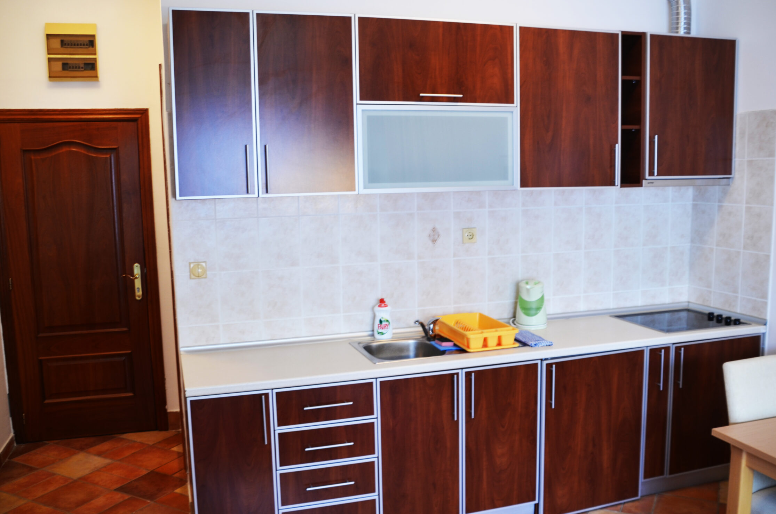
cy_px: 262
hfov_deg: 60.4
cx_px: 390
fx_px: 667
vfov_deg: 42.1
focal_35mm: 31
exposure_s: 1/13
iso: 125
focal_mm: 18
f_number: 3.5
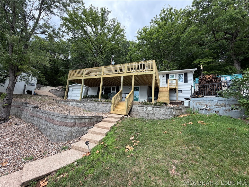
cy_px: 94
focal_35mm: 14
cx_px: 124
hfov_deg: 102.1
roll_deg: -3.3
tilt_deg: +10.3
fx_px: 101
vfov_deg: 85.7
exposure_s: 1/282
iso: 50
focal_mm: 2.22
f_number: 2.2
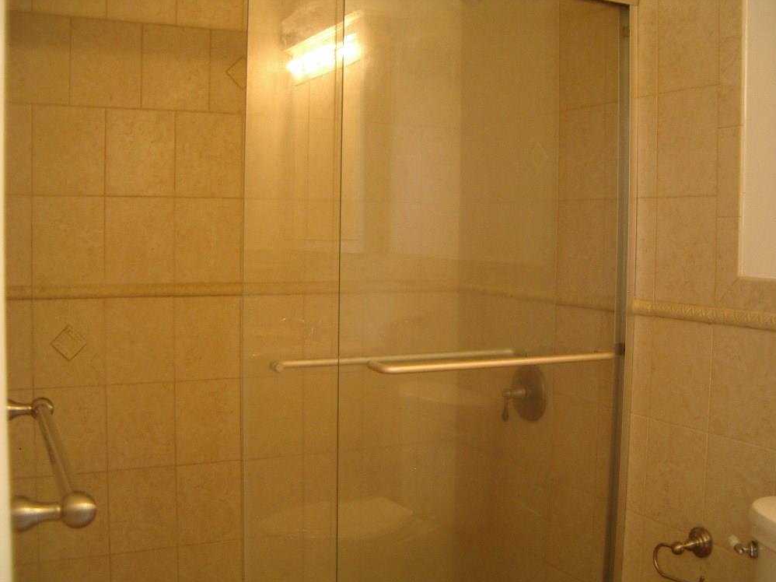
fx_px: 874
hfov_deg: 47.9
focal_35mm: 39
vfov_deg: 36.8
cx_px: 385
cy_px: 297
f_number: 2.6
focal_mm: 5.8
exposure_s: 1/10
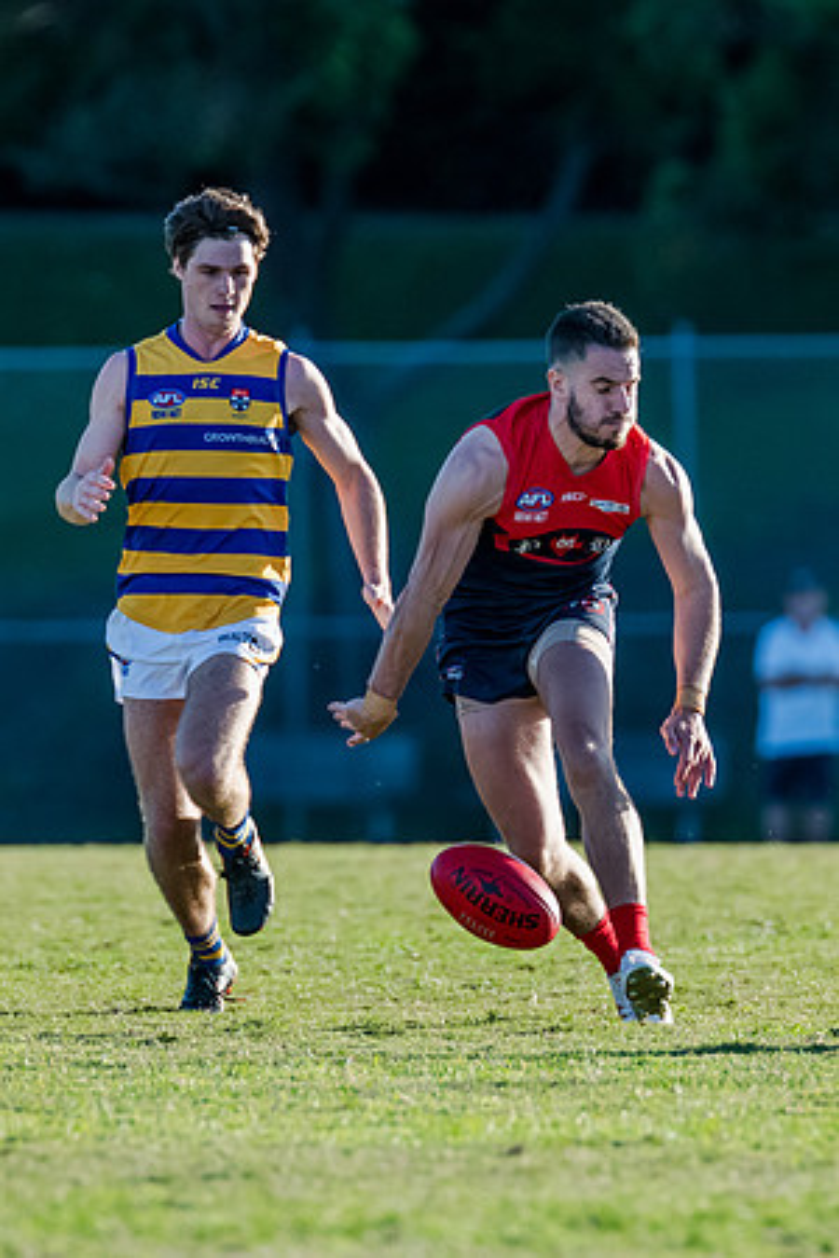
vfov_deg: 2.6
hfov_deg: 1.7
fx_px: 27970
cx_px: 433
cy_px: 483
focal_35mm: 800
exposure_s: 1/2000
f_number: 5.6
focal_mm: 420
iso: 1000
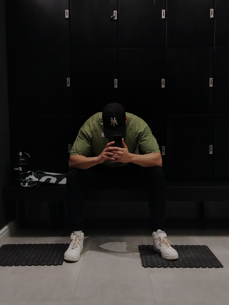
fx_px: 415
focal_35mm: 47
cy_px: 152
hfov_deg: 30.9
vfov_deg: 40.4
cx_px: 114
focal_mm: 5.25
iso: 250
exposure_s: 1/60
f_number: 1.75
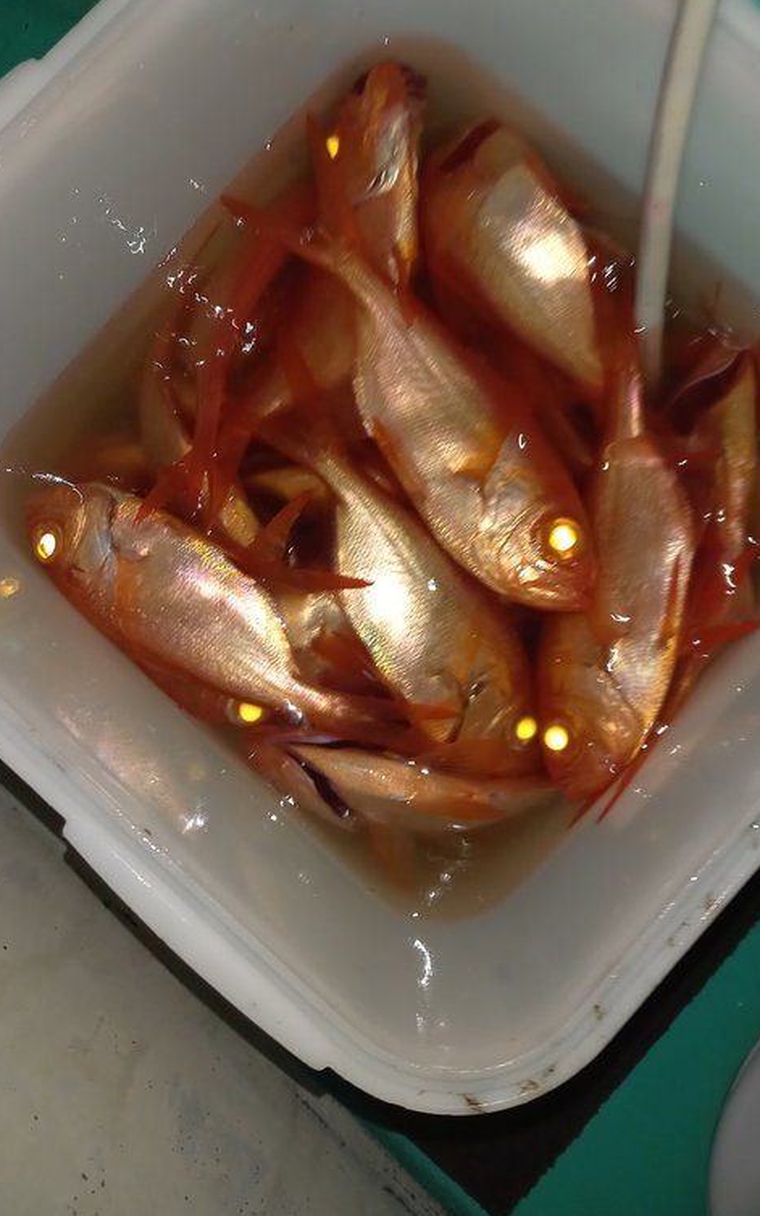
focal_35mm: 30
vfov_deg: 62.7
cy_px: 542
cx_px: 429
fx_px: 995
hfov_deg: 41.7
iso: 125
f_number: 1.8
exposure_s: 1/50
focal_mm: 4.65
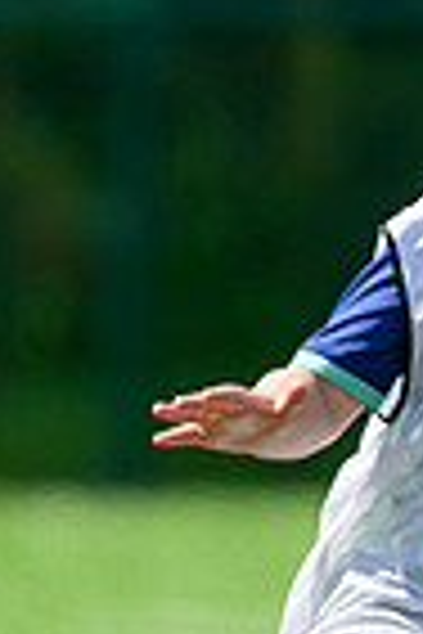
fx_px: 38331
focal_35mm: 2175
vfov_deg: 0.9
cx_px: 652
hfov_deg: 0.6
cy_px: 356
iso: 250
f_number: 3.2
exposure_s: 1/2500
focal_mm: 400
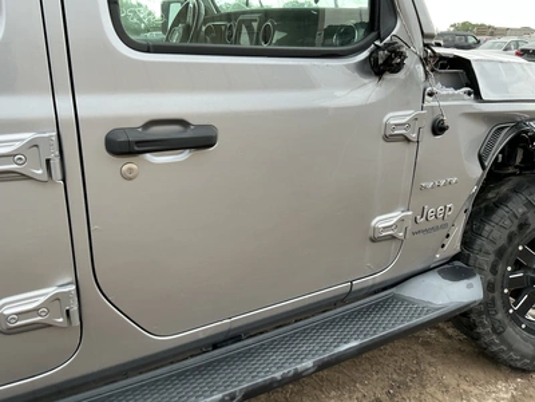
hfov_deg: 63.4
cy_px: 201
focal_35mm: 28
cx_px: 268
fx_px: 433
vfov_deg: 49.7
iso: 40
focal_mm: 3
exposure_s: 1/122
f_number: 1.8
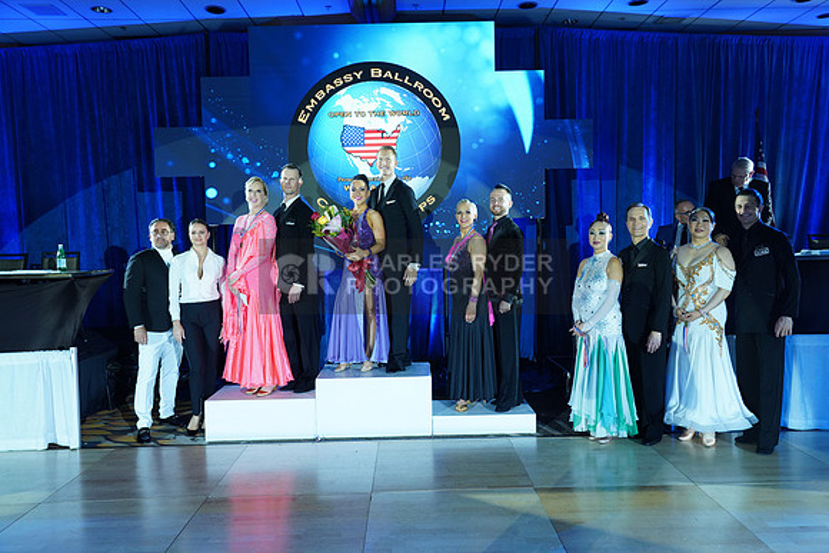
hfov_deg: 67.4
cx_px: 414
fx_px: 622
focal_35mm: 27
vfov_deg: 48.0
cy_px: 276
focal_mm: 27
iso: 1000
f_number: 4.5
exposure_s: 1/160
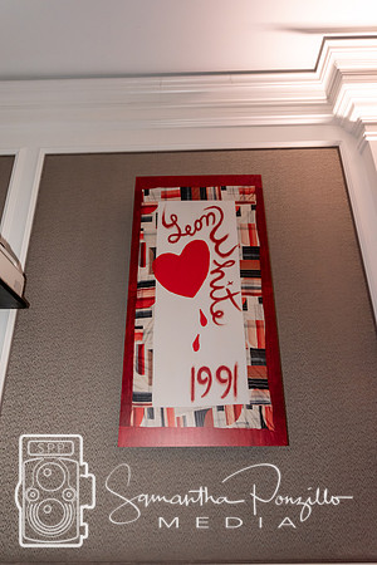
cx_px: 188
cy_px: 282
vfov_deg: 70.4
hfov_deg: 50.4
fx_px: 401
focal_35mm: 26
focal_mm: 17
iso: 1800
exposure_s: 1/60
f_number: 3.5
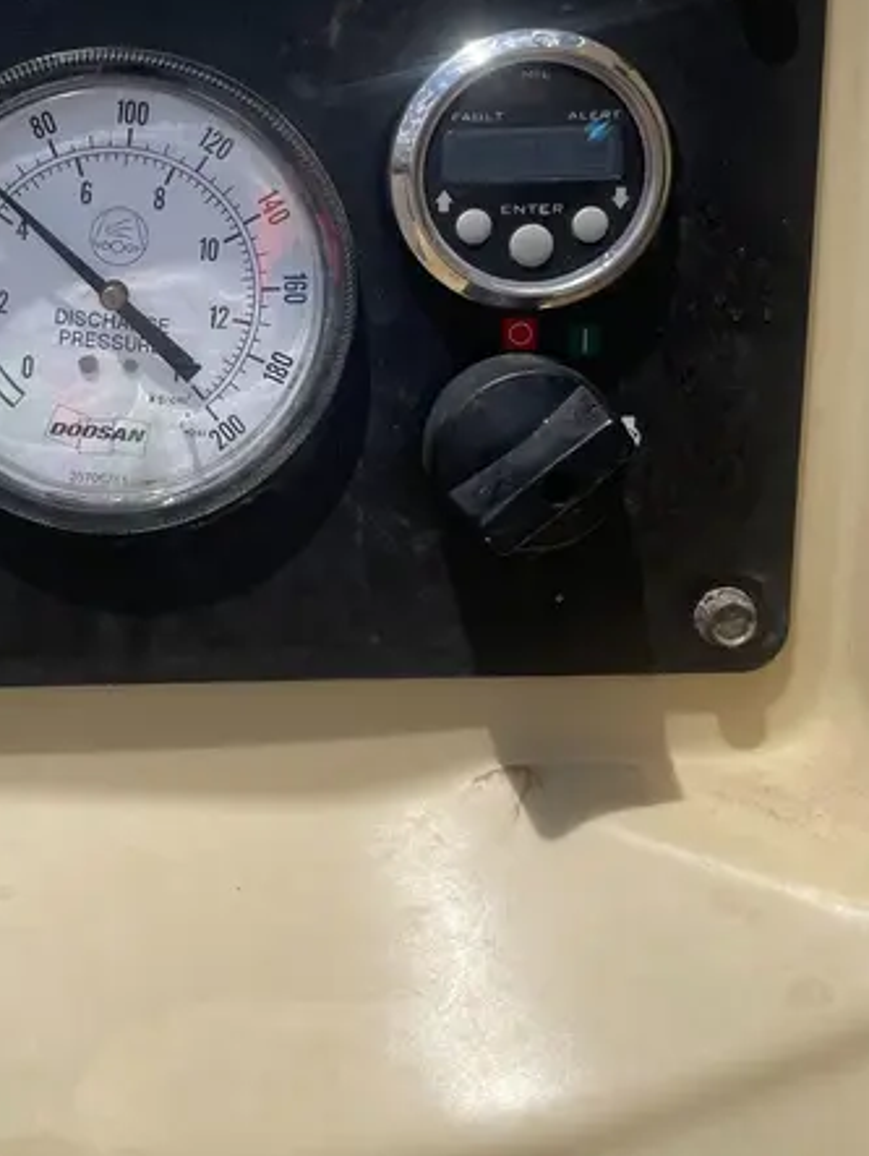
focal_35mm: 43
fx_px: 1437
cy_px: 283
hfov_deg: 32.6
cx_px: 154
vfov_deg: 42.4
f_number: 1.6
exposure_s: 1/8403
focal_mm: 4.2
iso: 50
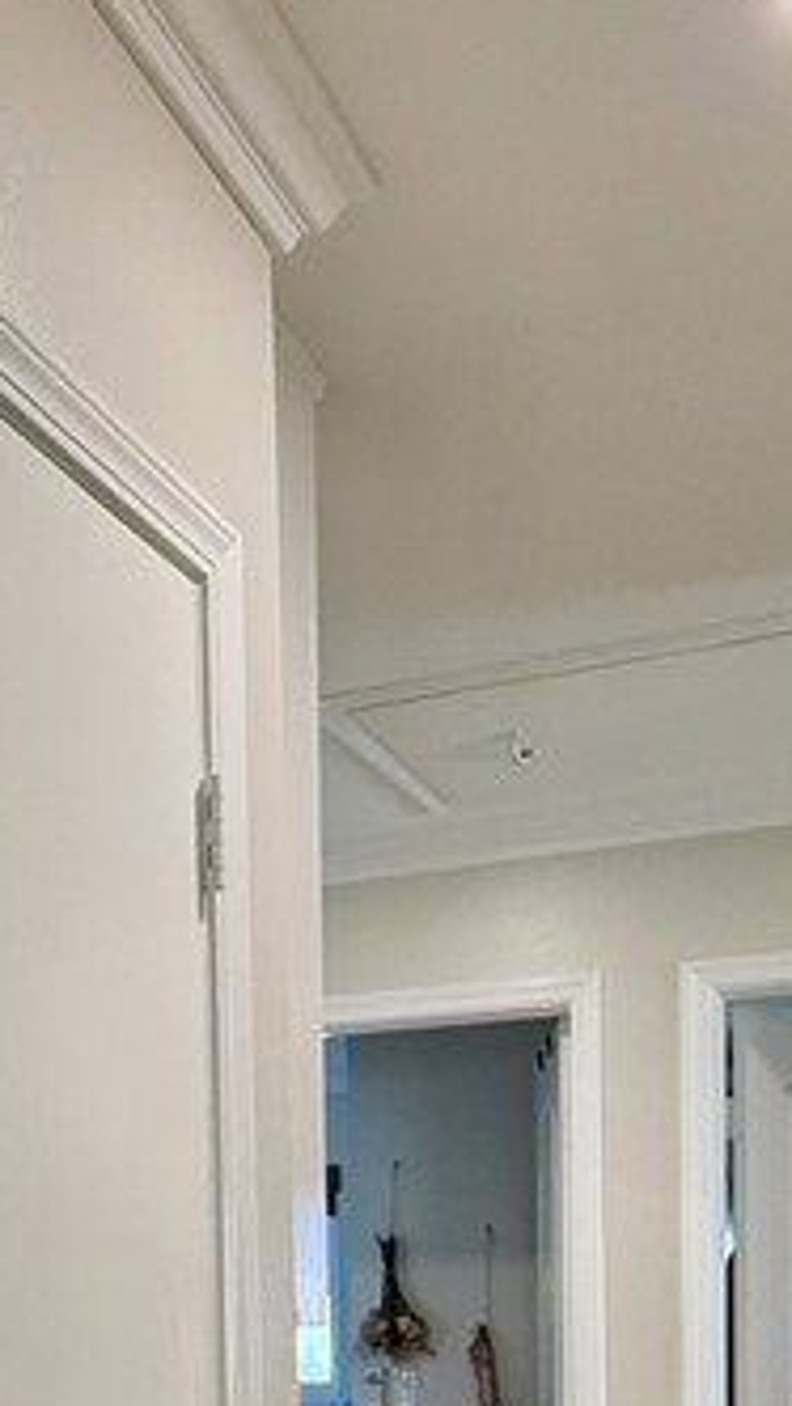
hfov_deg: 25.2
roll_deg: +1.2
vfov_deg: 38.9
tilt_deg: -2.4
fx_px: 1753
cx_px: 224
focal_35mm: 47
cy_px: 1393
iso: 250
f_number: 2.2
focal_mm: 2.22
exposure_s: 1/120
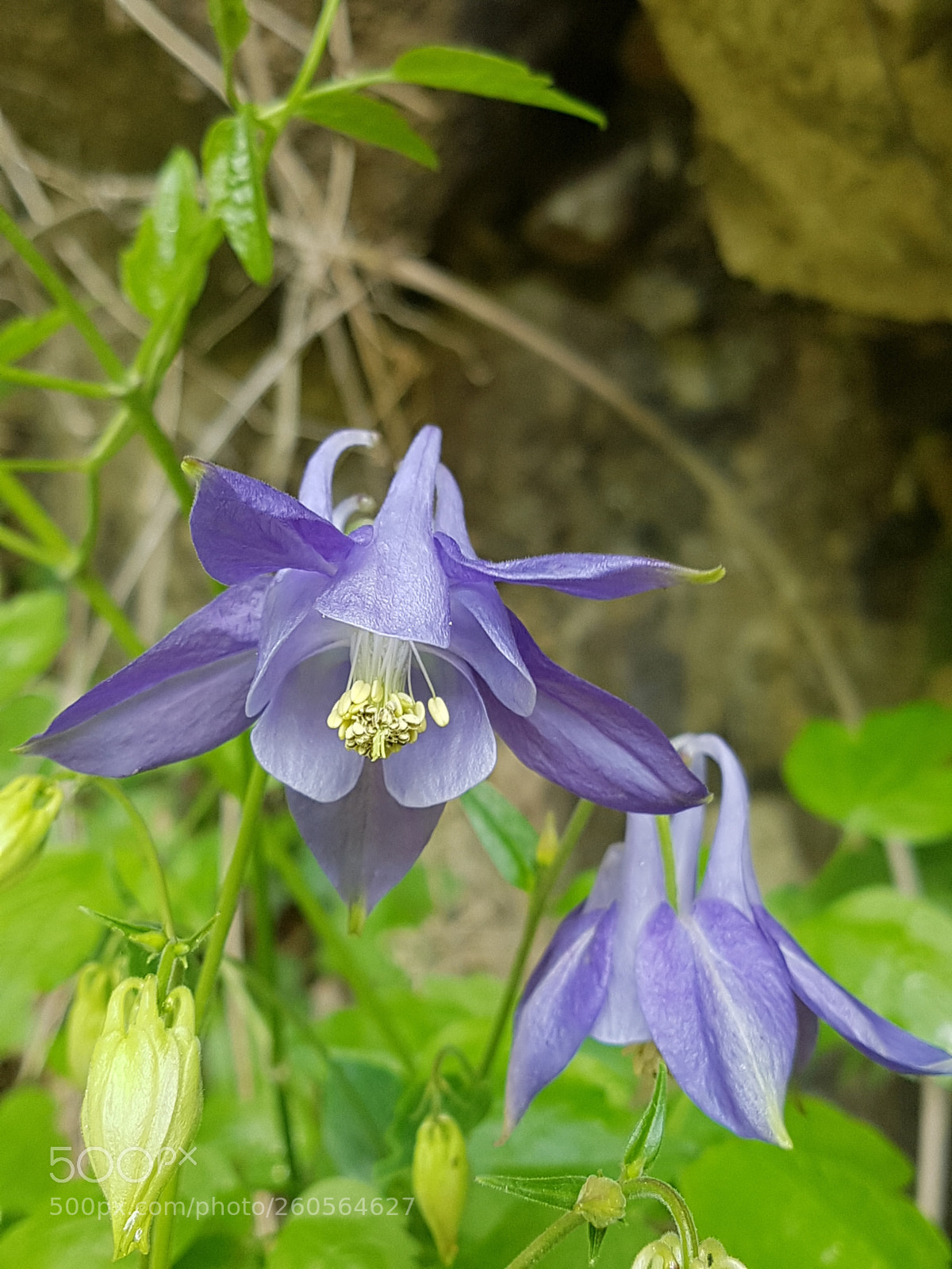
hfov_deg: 53.1
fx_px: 953
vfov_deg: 67.3
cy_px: 634
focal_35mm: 26
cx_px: 476
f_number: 1.7
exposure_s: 1/171
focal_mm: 4.2
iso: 50
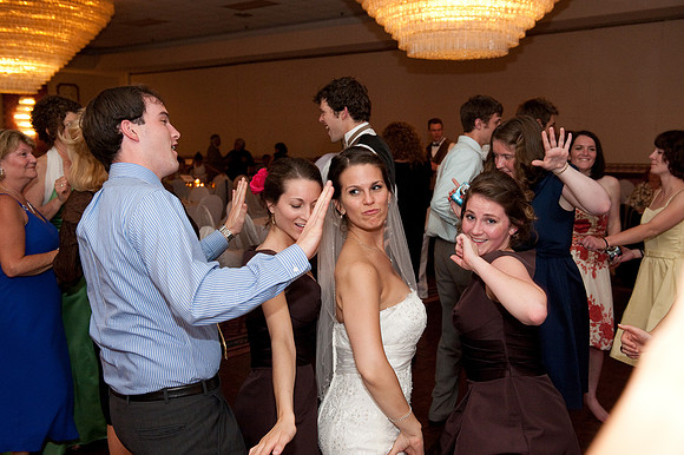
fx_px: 722
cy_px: 228
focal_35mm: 38
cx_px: 342
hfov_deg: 50.7
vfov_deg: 35.0
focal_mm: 38
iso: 2500
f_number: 5
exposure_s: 1/60
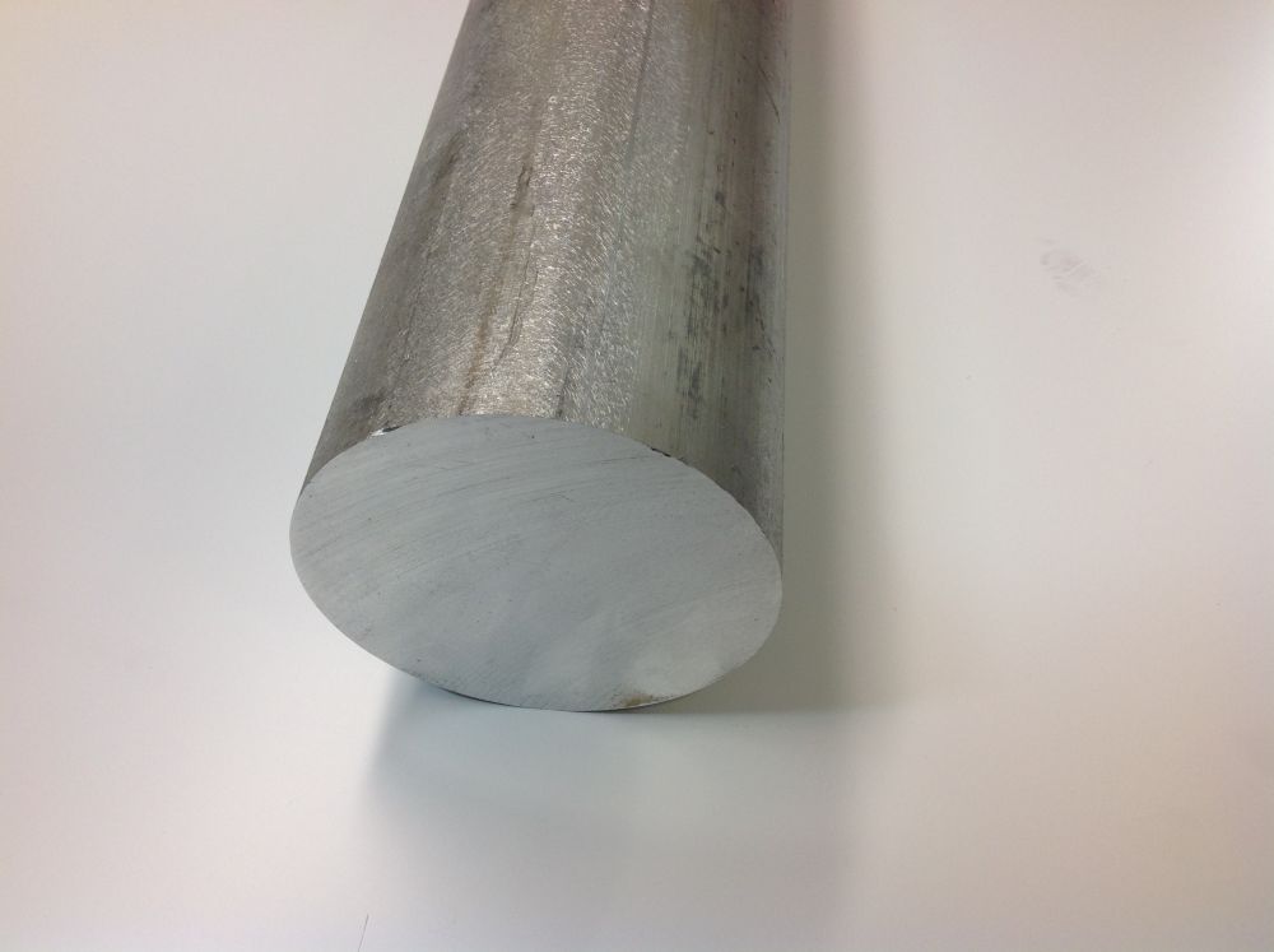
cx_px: 637
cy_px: 476
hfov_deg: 52.7
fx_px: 1286
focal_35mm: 35
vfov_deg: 40.6
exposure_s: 1/33
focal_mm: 4.28
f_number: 2.4
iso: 64
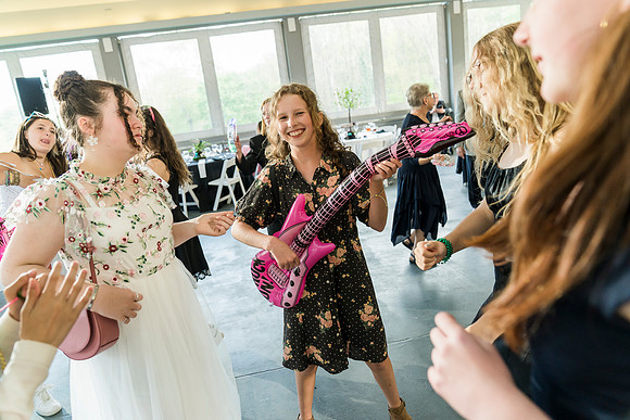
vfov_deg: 53.2
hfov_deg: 73.7
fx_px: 420
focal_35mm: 24
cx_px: 315
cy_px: 210
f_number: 3.5
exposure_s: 1/200
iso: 1250
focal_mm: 24
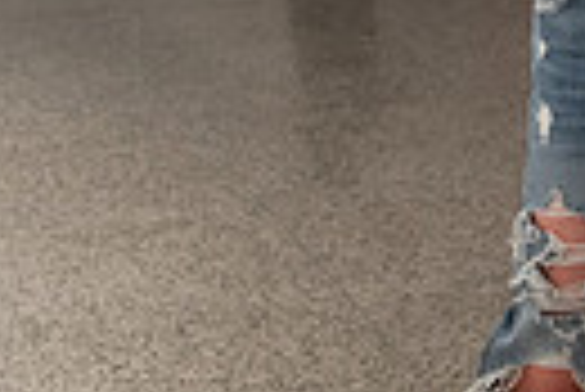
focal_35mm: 156
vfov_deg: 8.5
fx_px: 2538
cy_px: -331
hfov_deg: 13.1
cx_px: 369
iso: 800
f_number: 3.5
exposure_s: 1/320
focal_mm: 35
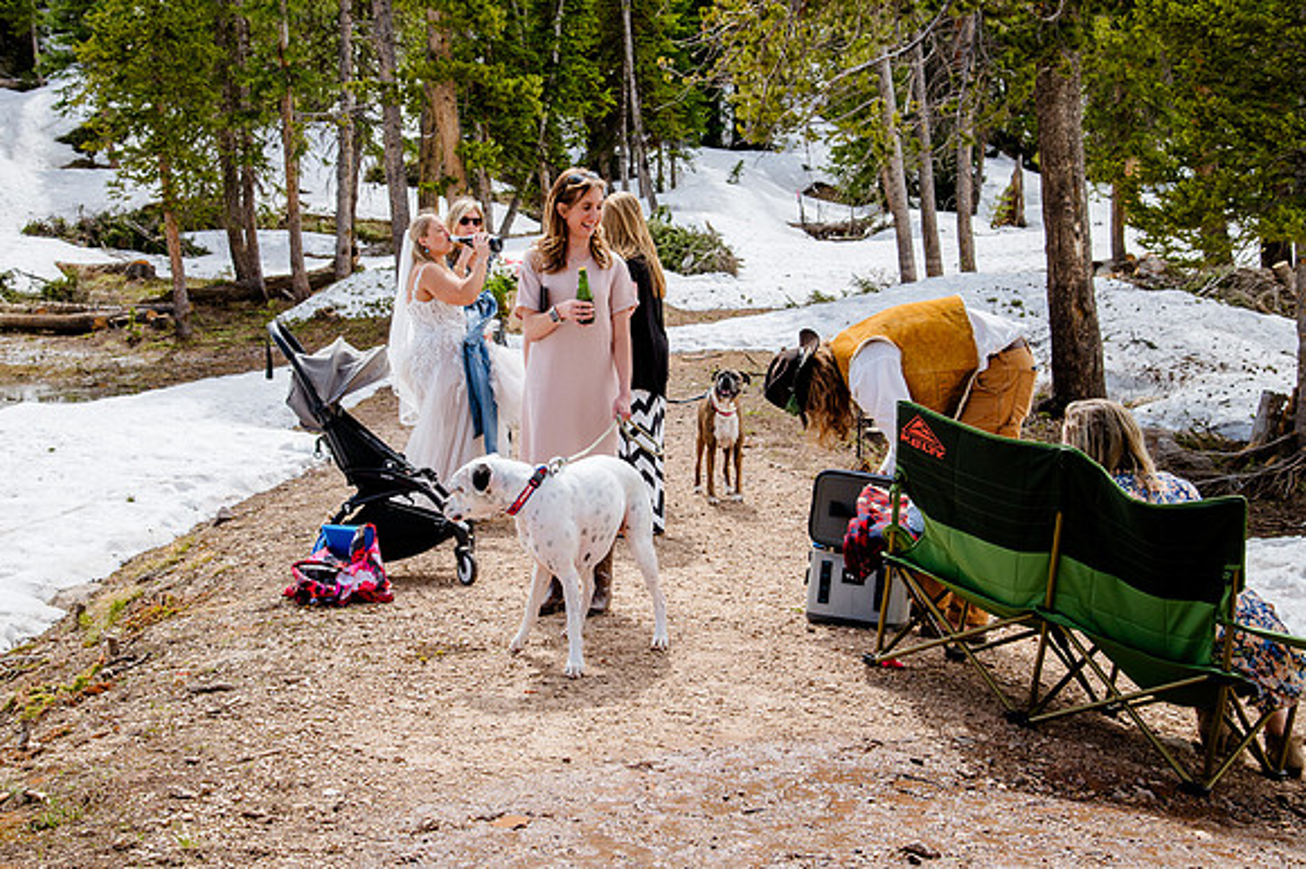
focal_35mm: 54
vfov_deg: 25.2
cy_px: 384
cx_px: 577
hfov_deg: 37.1
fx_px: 1944
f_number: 8
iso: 250
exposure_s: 1/400
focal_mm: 48
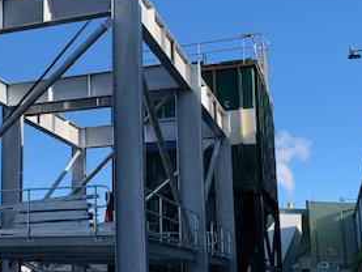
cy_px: 169
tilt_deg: +11.8
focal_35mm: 60
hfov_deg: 30.9
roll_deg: -0.3
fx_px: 628
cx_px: 44
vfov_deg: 24.4
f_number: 1.8
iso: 25
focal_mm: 4.25
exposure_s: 1/1032
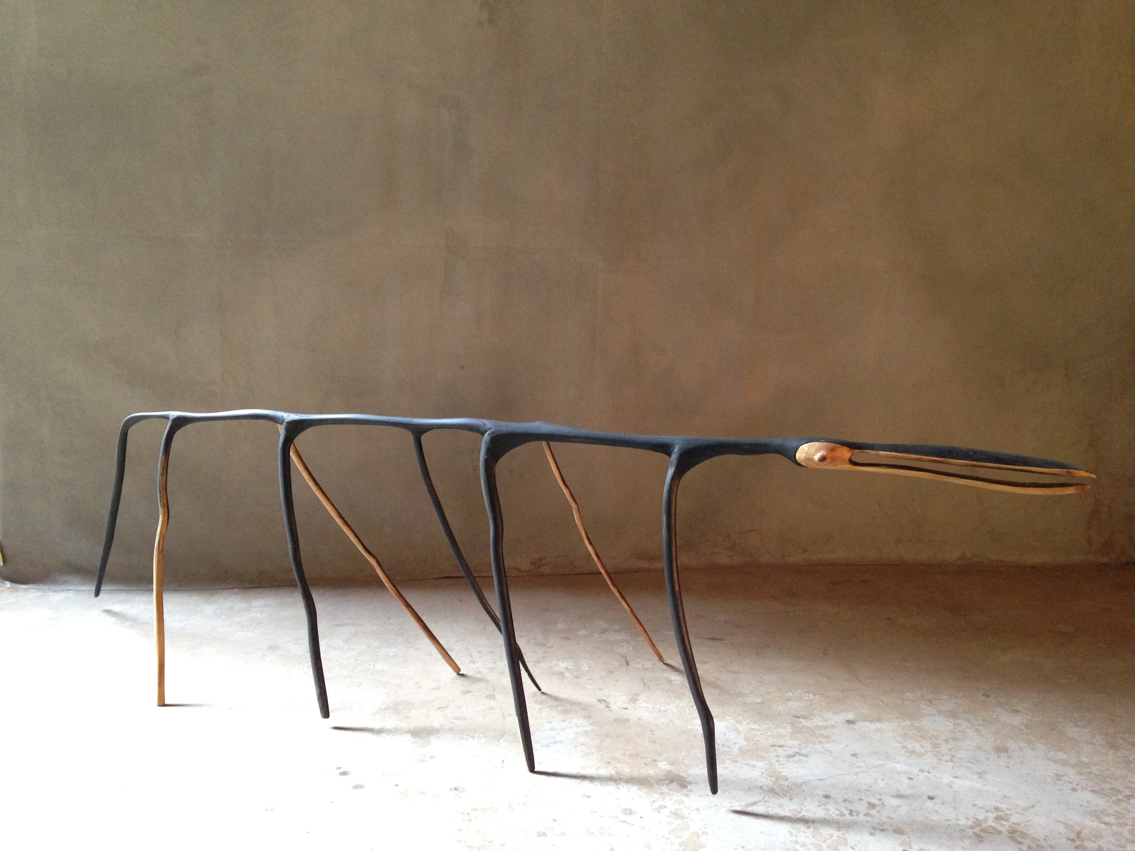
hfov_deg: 55.4
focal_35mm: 33
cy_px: 426
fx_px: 1082
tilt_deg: -10.7
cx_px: 568
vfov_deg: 42.9
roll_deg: +0.5
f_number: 2.4
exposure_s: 1/20
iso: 320
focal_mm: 4.12
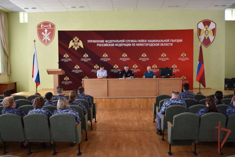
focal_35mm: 40
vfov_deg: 33.0
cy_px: 78
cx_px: 118
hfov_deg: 47.9
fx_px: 264
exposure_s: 1/160
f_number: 4
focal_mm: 27
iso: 800
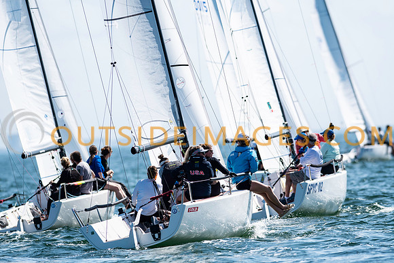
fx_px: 4926
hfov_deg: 4.6
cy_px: 132
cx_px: 197
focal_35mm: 450
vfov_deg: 3.1
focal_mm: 300
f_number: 5
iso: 200
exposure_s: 1/3200
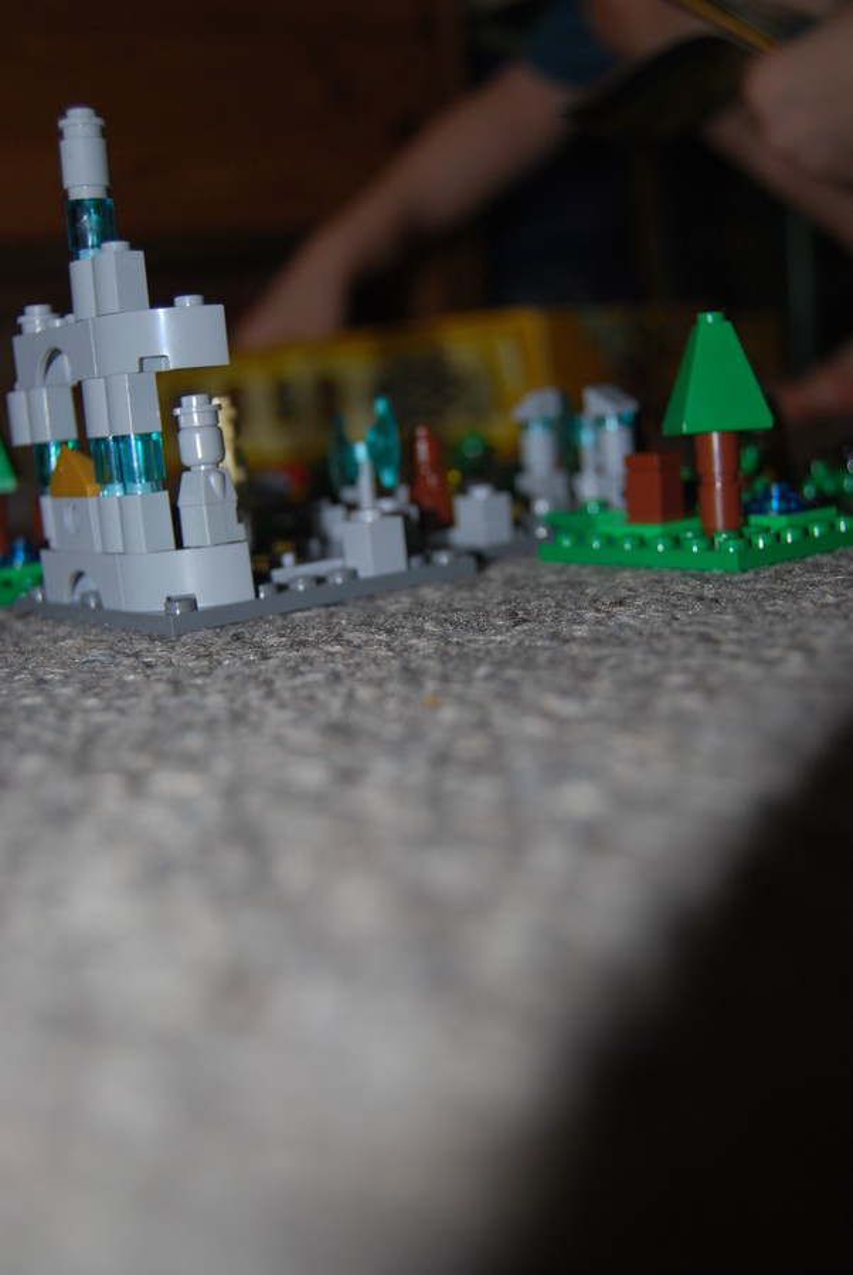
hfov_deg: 34.3
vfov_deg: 49.5
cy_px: 638
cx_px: 426
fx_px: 1383
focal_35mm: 39
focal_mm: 26
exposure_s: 1/60
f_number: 4.2
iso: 200
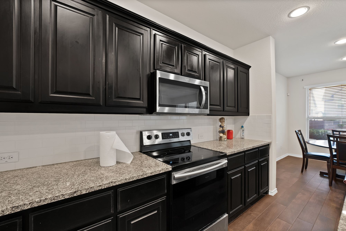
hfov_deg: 104.2
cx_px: 173
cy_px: 116
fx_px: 135
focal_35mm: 14
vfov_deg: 81.3
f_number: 9
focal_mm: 14
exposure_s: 1/2
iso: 640
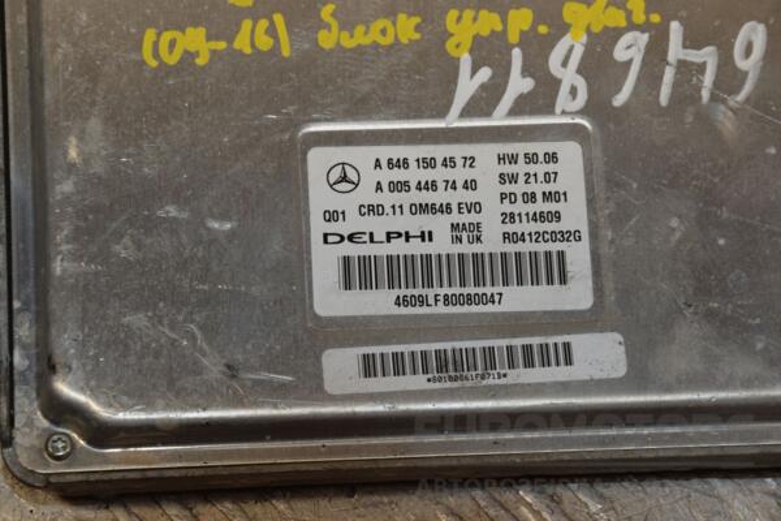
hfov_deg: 13.0
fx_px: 3417
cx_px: 390
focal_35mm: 158
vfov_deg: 8.7
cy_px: 260
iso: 800
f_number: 10
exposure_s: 1/200
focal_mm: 105
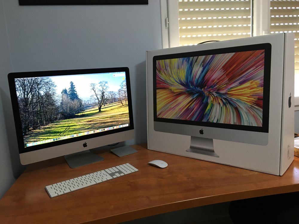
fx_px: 250
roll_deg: +2.2
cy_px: 112
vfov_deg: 48.2
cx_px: 150
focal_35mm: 29
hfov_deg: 61.7
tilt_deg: -8.8
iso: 160
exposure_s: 1/33
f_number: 2.2
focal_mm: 4.15
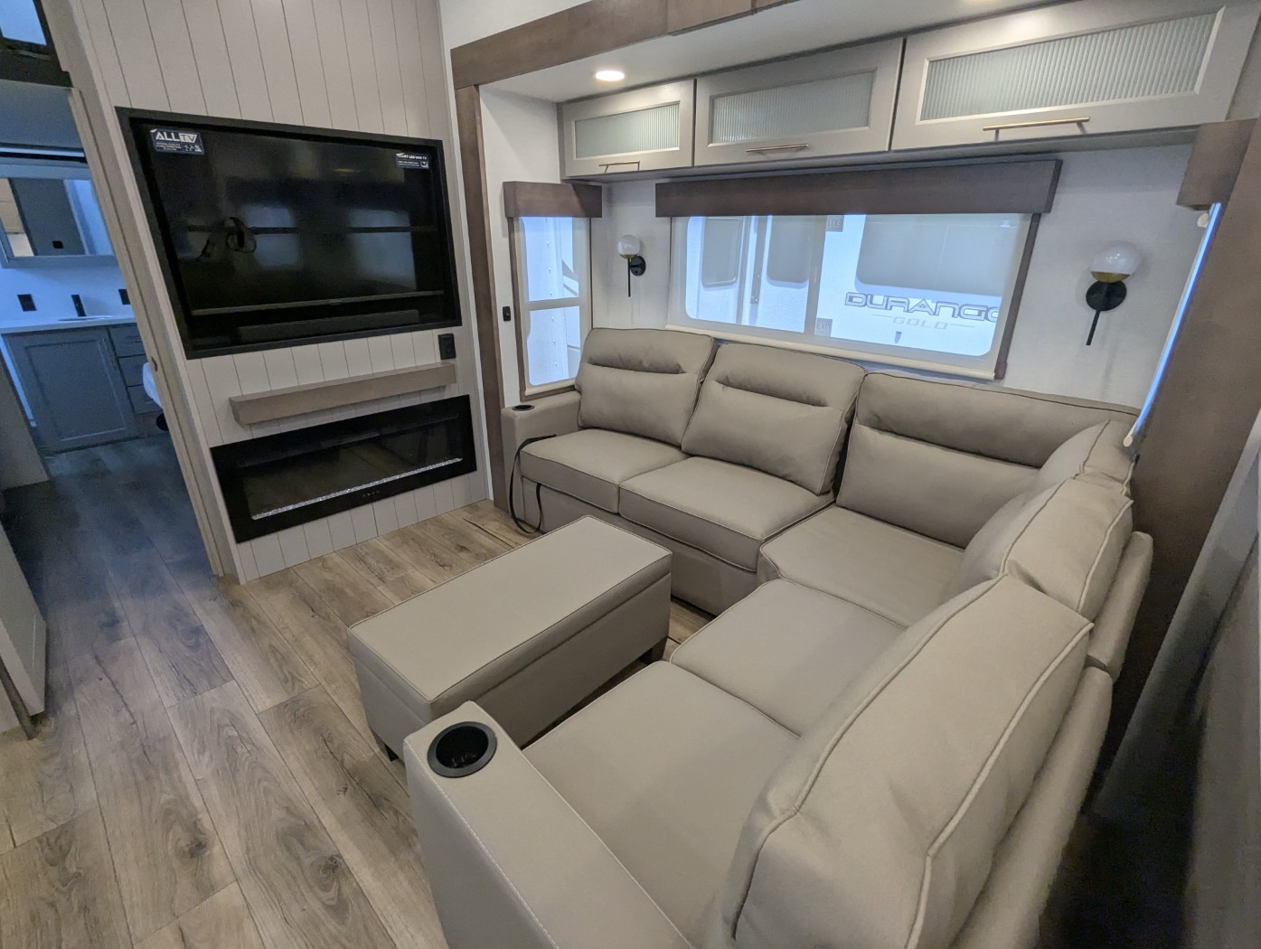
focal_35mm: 16
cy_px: 474
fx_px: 584
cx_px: 630
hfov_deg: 94.4
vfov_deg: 78.2
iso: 234
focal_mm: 2.35
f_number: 2.2
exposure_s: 1/184
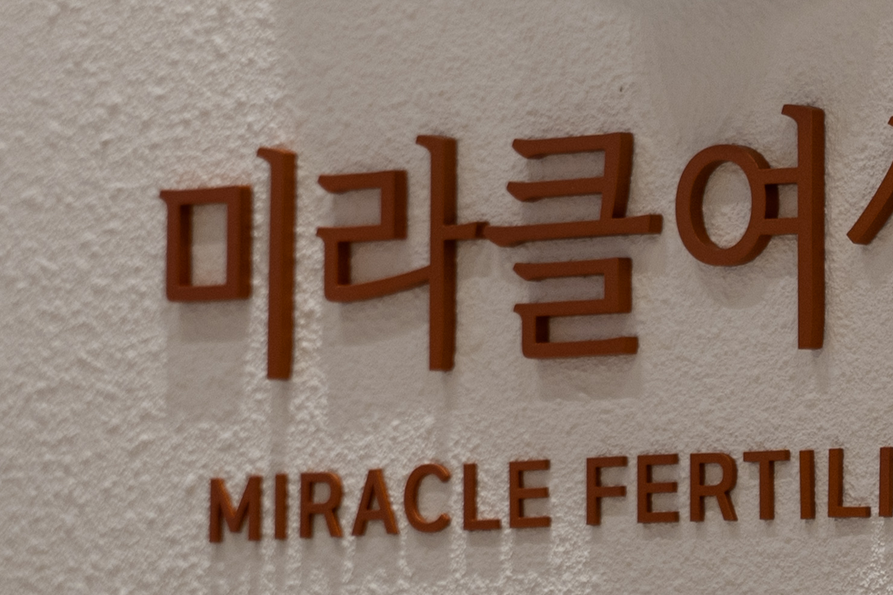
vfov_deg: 4.6
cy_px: -225
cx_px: 684
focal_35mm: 298
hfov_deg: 6.9
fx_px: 7391
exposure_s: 1/125
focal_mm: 75
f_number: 3.2
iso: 125
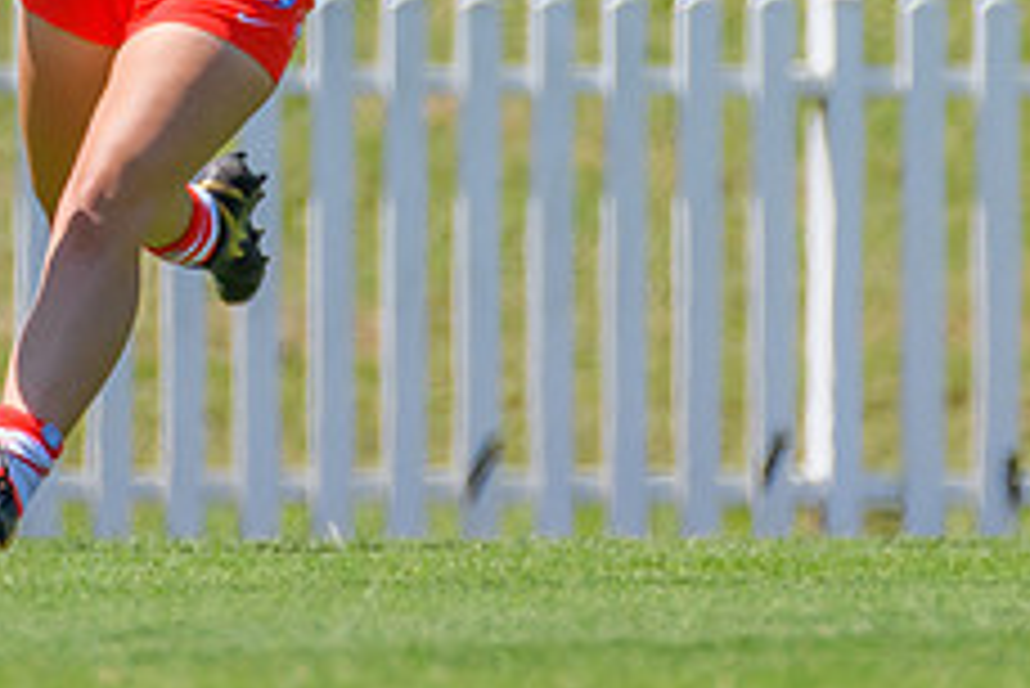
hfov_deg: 0.7
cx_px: 38
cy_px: -107
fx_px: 78756
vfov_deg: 0.5
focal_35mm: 2751
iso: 800
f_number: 7.1
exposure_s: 1/2000
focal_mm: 600
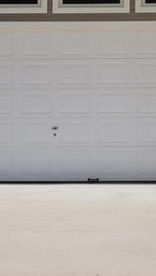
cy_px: -195
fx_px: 1511
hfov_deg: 5.9
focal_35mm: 206
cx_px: 170
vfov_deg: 10.0
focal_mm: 22
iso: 200
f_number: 10
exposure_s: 1/800
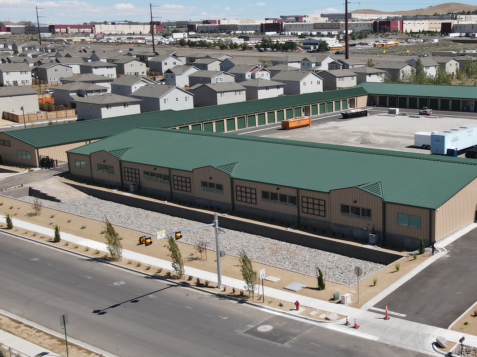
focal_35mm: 45
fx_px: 620
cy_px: 171
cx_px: 369
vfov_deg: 32.2
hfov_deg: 40.6
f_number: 2.8
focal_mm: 4.5
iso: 100
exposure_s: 1/800
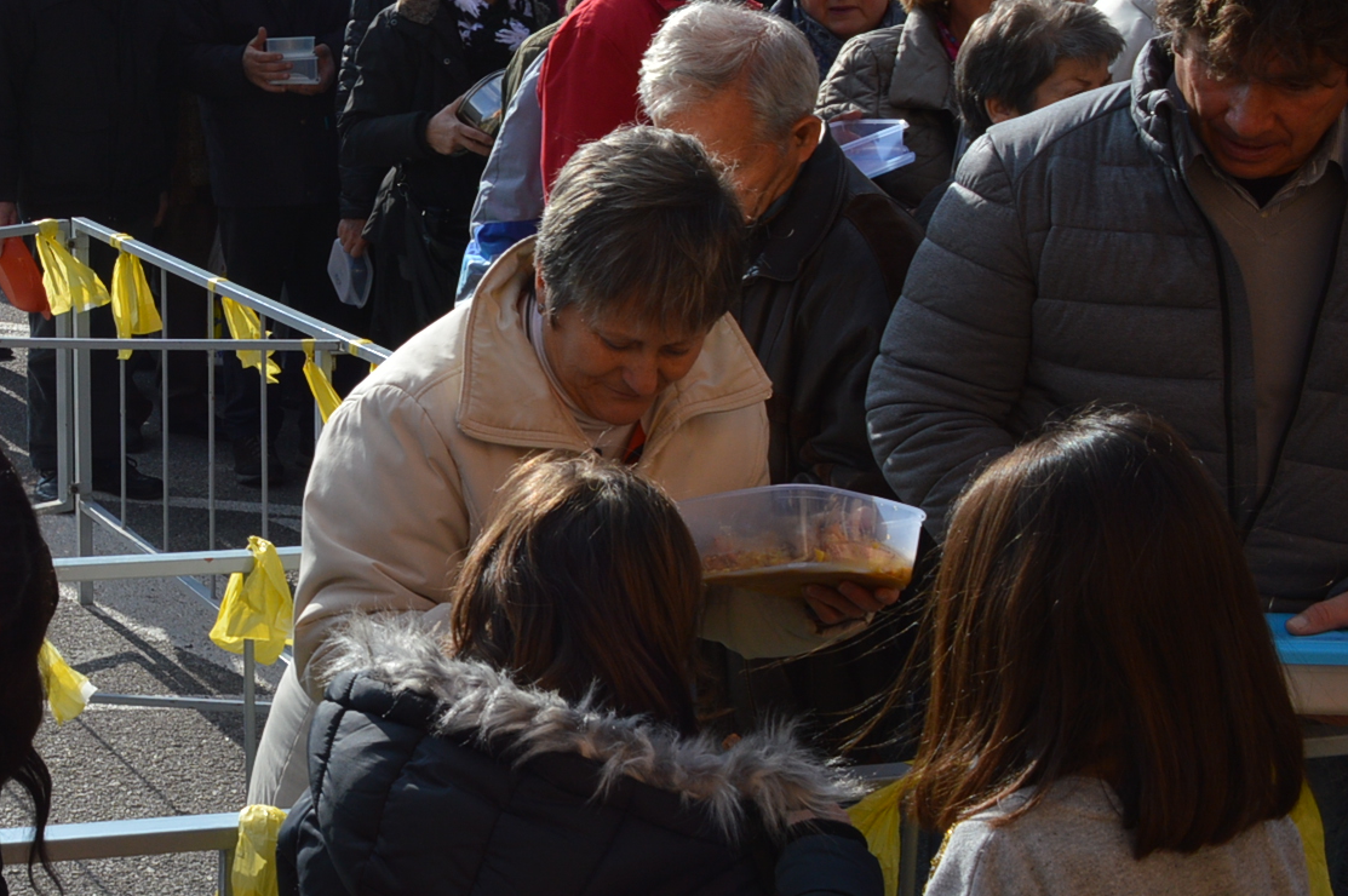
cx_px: -322
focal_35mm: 73
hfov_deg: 24.7
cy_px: 107
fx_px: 2731
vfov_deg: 18.4
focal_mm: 18
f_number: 9
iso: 100
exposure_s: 1/320
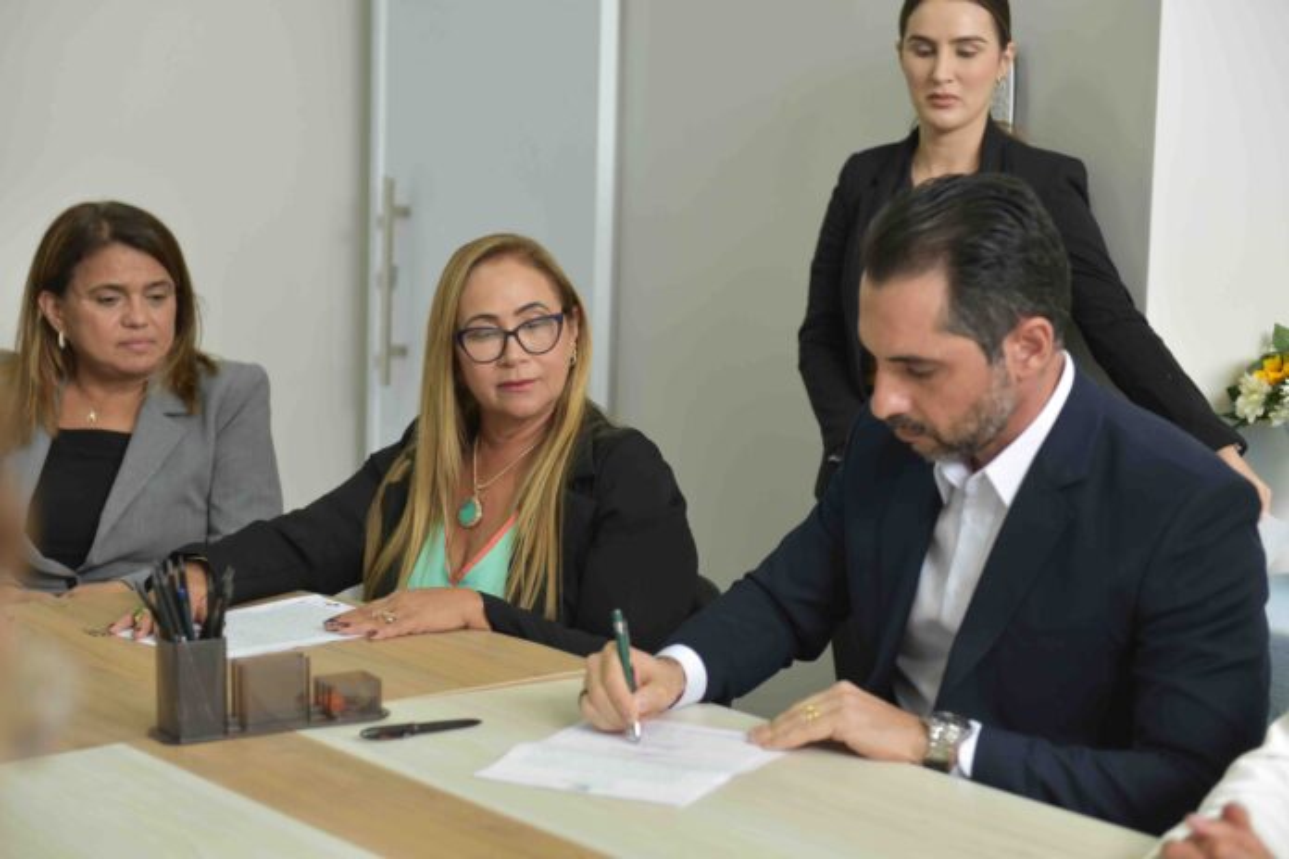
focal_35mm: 70
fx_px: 2506
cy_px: 430
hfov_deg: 28.8
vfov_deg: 19.5
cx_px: 644
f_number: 3.5
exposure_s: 1/200
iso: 800
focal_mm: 70
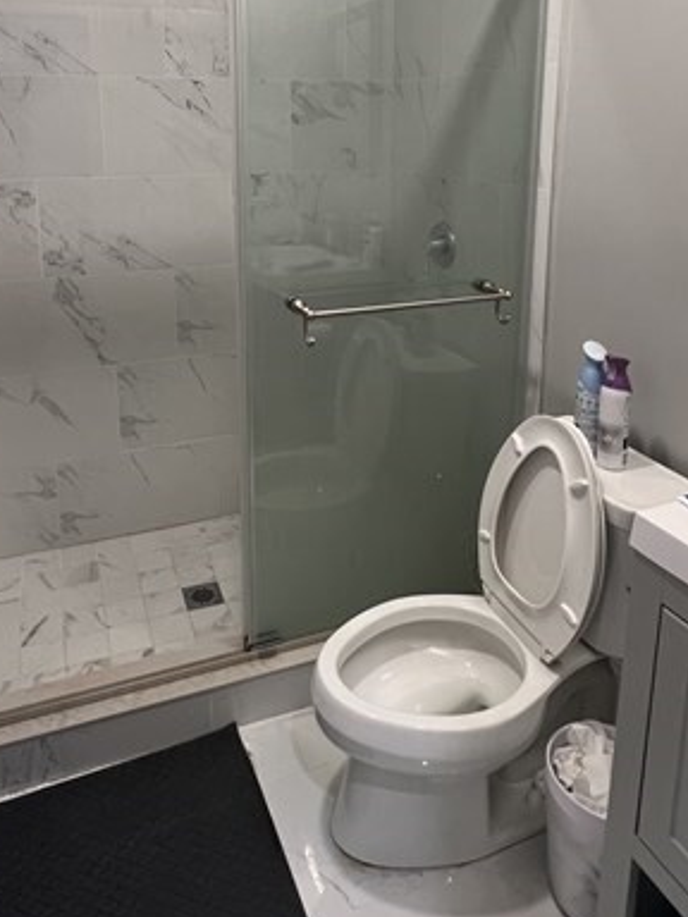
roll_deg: +1.1
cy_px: 263
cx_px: 308
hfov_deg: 53.0
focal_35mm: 26
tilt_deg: -9.6
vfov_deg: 64.4
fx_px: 689
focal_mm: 1.57
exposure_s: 1/60
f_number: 1.8
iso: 125
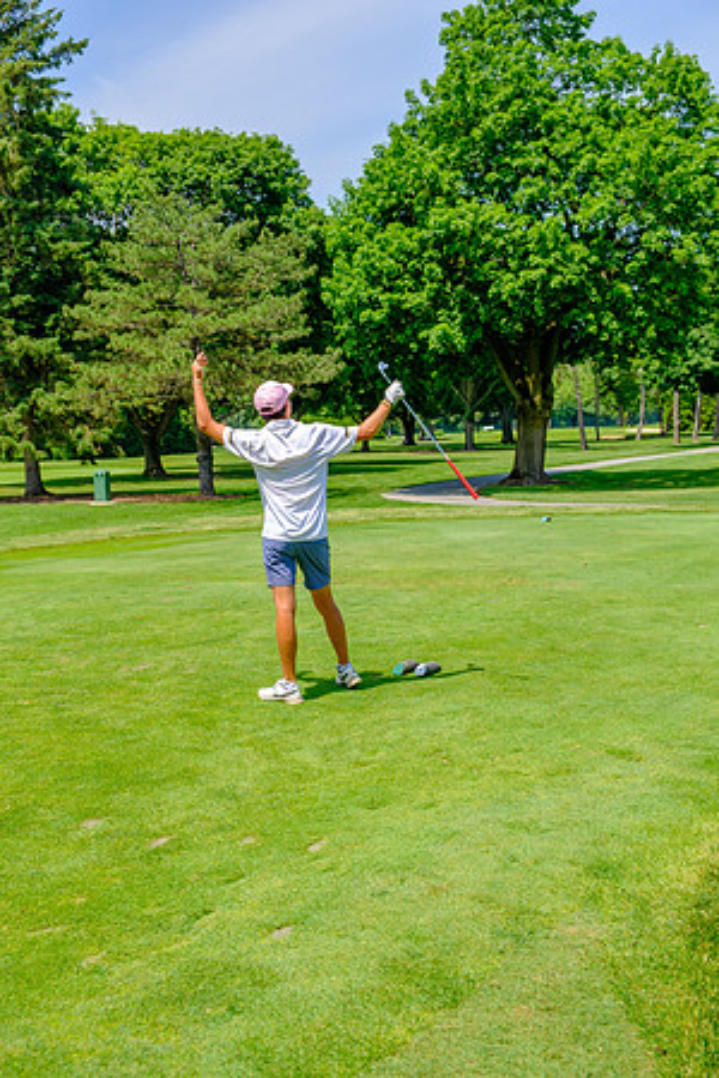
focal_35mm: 45
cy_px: 539
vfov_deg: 43.6
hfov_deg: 29.9
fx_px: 1348
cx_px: 360
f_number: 5
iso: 200
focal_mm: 30.2
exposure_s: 1/1000
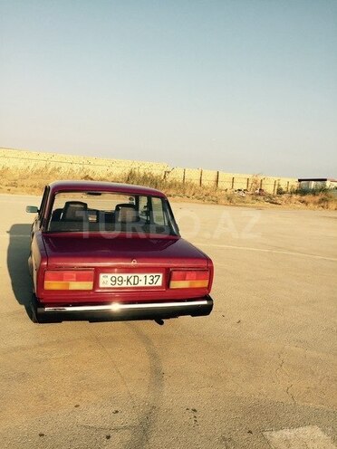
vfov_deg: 61.7
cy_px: 224
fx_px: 376
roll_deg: -3.9
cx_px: 168
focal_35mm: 29
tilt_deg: -6.6
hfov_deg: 48.2
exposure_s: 1/1236
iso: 32
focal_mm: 4.15
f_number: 2.2
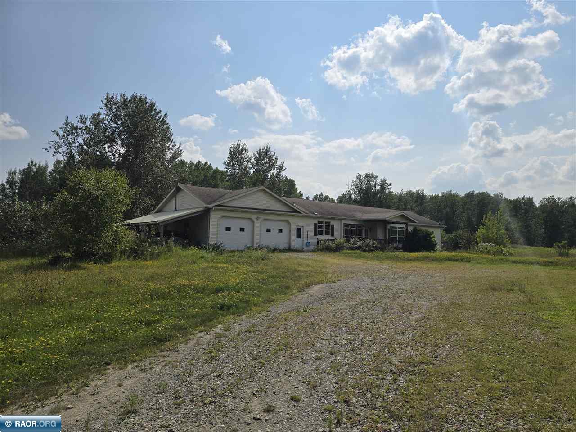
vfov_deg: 58.9
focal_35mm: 23
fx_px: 383
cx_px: 288
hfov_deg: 73.9
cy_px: 216
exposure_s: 1/2043
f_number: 1.7
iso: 12
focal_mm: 6.3
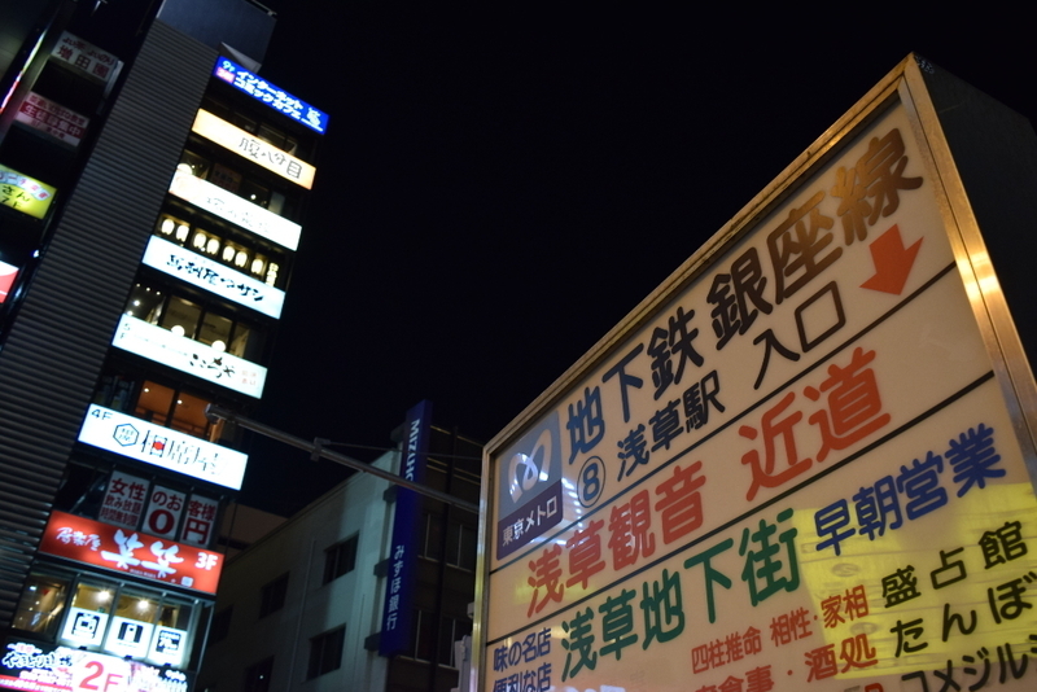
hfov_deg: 61.9
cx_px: 518
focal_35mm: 30
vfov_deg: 43.6
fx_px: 864
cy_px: 346
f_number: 5
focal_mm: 20
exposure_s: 1/25
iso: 800
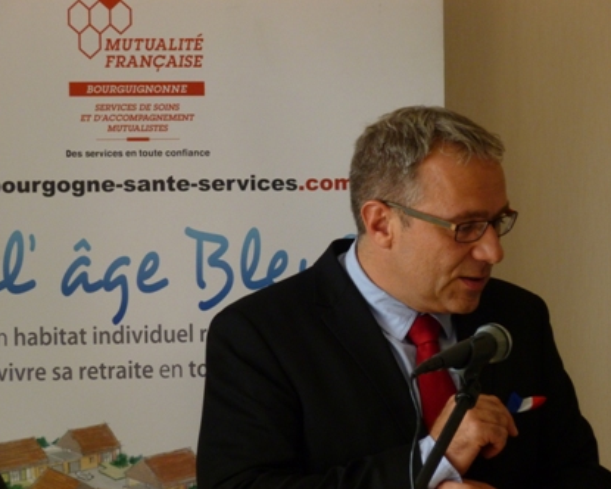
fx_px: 2875
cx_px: 302
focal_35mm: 159
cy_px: 244
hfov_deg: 12.1
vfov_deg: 9.7
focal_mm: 26.9
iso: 320
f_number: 5.8
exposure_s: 1/100
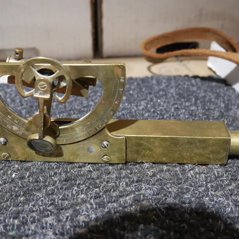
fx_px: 352
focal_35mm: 45
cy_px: 119
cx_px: 103
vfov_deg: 37.6
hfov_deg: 37.5
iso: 1600
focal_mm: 19
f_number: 4.1
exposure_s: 1/60
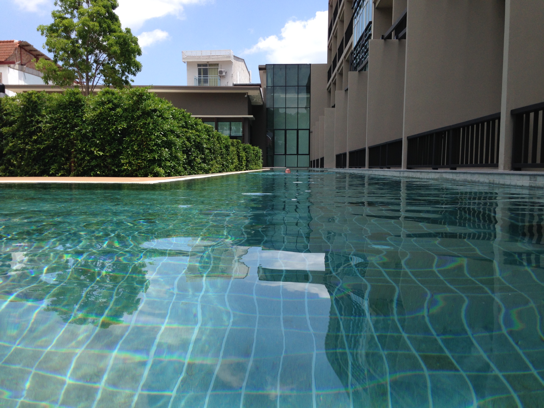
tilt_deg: -4.7
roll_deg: -0.3
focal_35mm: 33
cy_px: 204
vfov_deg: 42.9
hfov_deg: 55.4
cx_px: 272
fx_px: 519
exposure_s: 1/1085
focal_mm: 4.12
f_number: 2.4
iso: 50
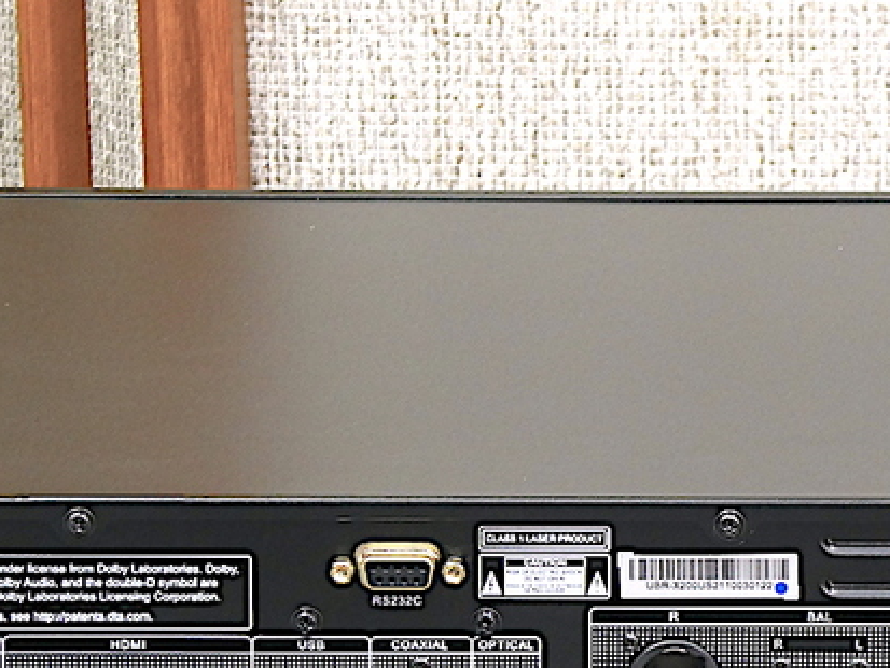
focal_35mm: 332
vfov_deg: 4.5
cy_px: 532
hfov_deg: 6.0
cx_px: 737
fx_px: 8538
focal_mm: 25.6
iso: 200
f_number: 5.4
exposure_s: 1/2.5
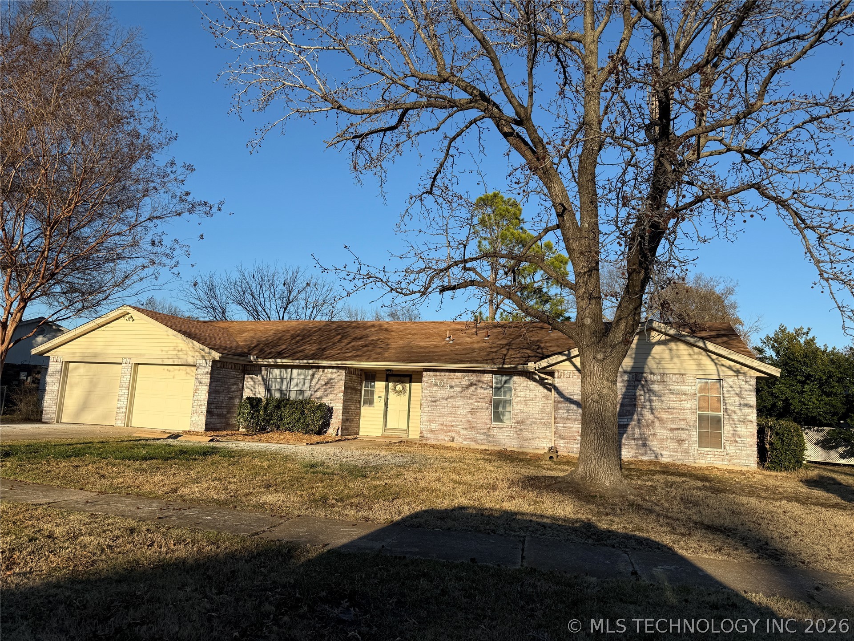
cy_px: 320
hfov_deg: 71.6
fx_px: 592
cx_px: 427
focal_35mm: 24
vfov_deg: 56.8
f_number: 1.78
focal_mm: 6.76
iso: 80
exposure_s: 1/3759
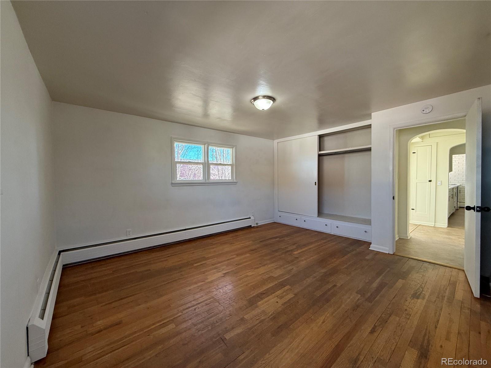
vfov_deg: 85.7
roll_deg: +0.1
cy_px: 184
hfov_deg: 102.1
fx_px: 199
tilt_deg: -0.8
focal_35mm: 14
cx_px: 246
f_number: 2.2
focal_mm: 2.22
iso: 160
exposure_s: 1/120
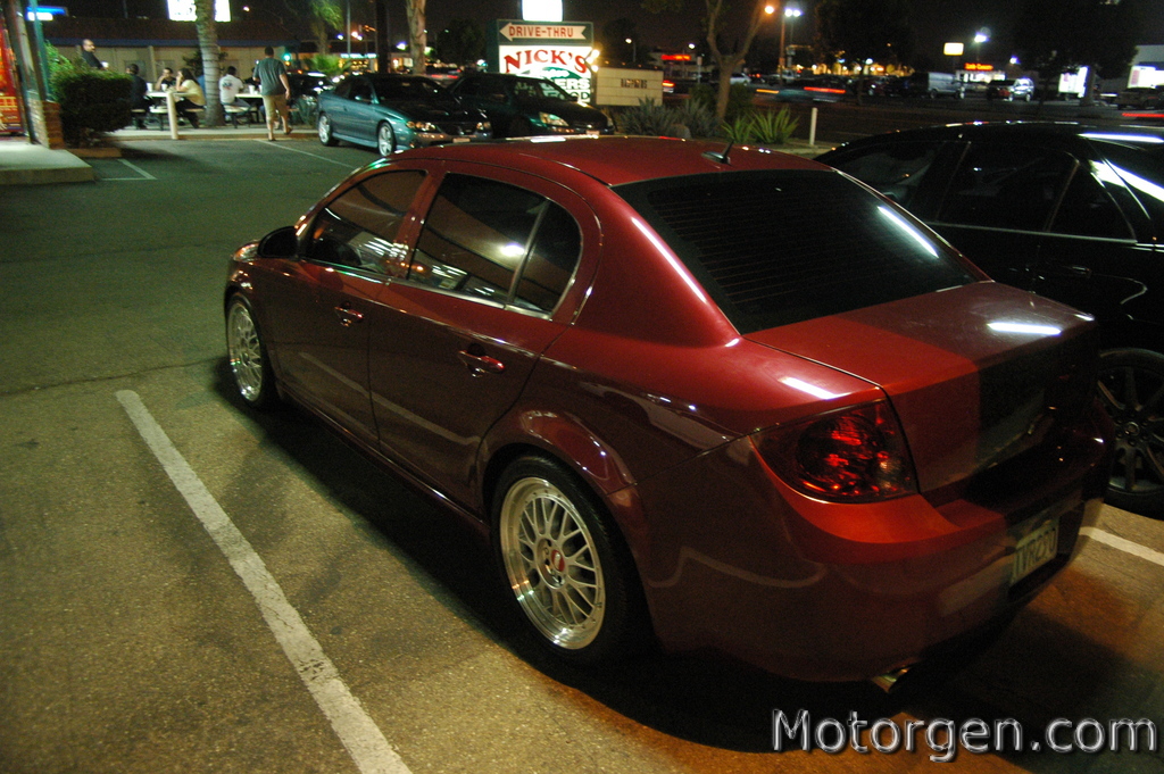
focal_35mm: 27
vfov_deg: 47.9
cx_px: 582
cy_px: 387
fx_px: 872
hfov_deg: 67.4
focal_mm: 18
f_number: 3.5
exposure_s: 1/13
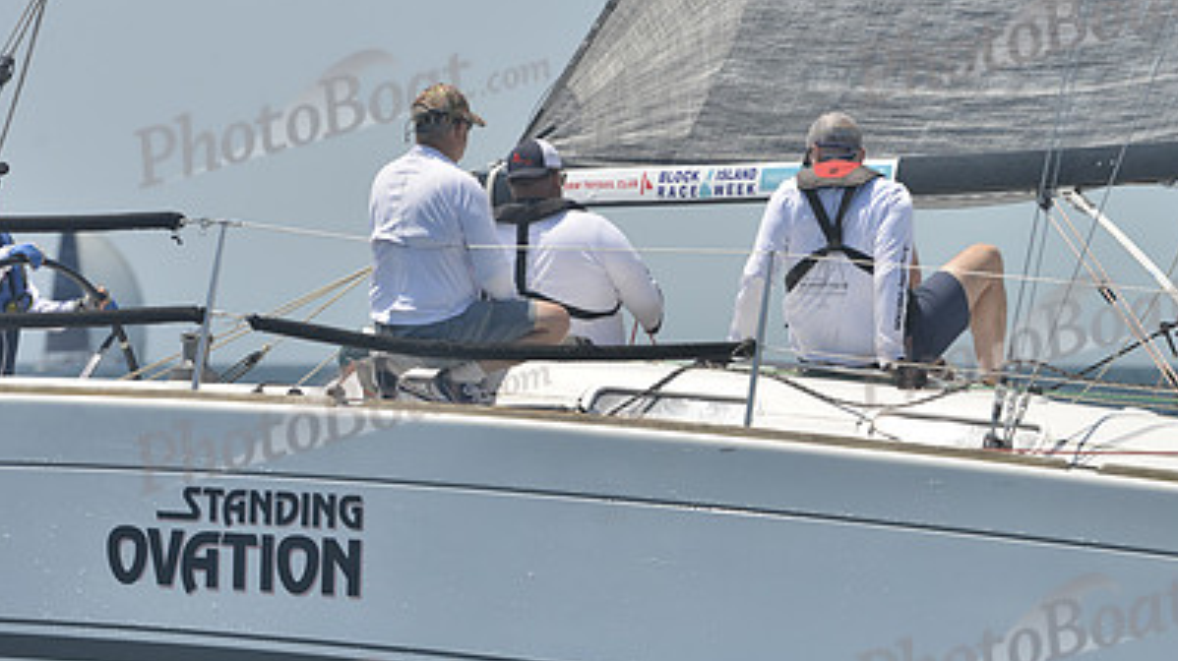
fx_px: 10459
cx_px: 706
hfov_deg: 6.4
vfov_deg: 3.6
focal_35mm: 335
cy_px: 223
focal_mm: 220
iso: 280
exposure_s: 1/800
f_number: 10
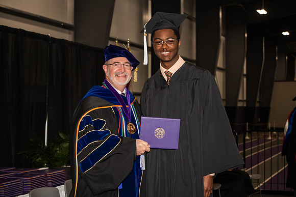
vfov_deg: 19.5
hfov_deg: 28.8
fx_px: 576
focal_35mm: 70
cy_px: 98
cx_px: 148
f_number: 5.6
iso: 1000
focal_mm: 70
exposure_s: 1/200
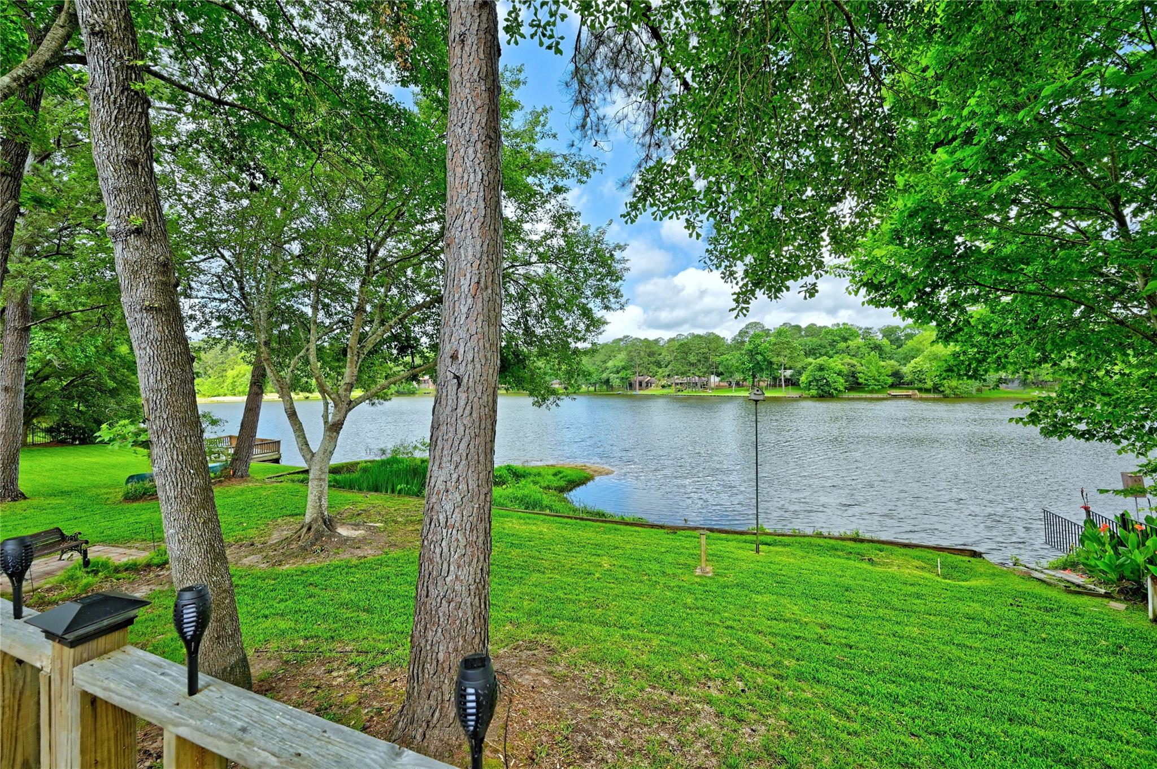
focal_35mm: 14
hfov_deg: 104.3
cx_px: 578
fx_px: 450
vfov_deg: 81.1
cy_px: 384
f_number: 8
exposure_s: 1/200
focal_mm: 14
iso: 400
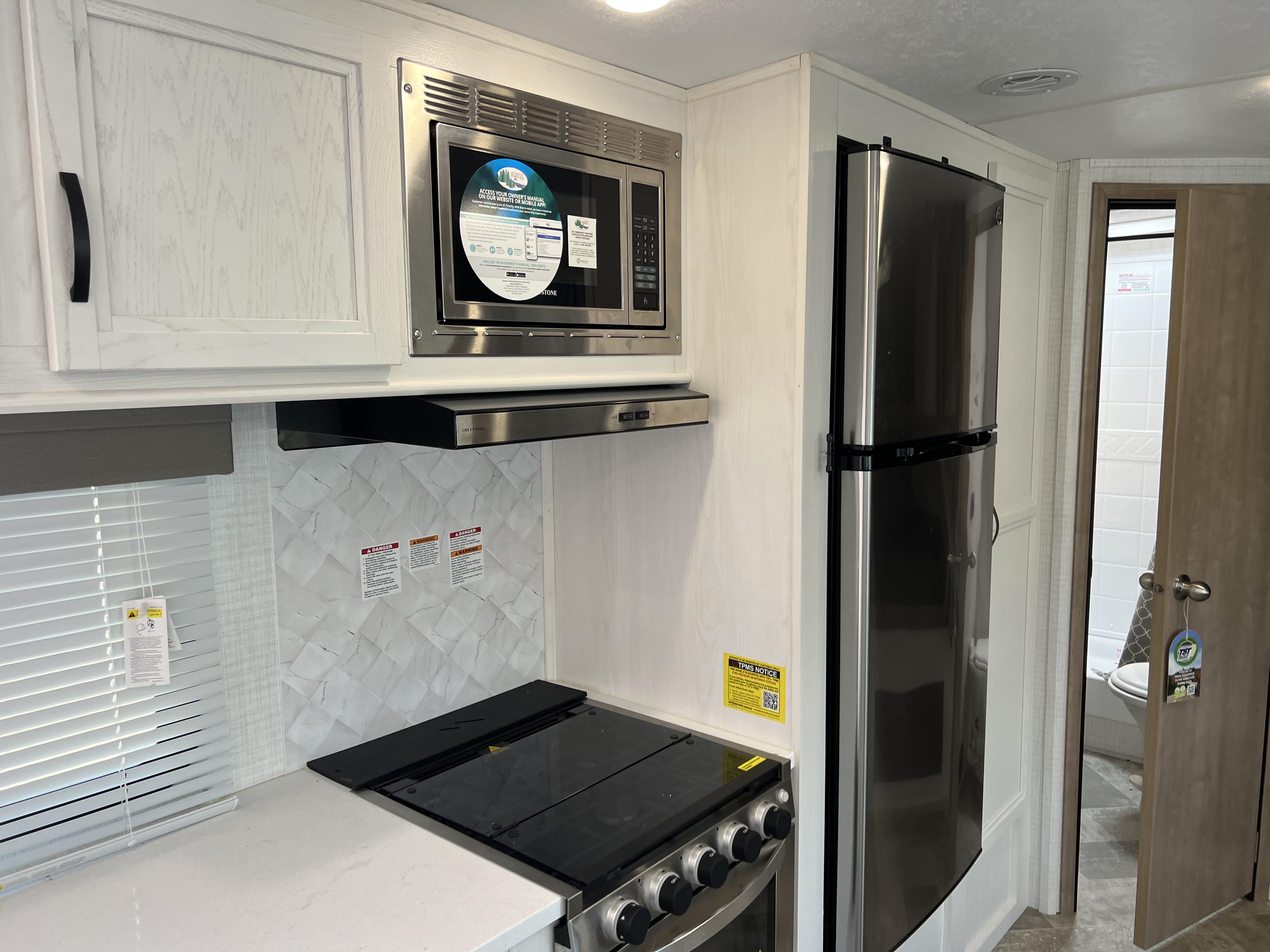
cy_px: 476
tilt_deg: -5.9
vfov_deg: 53.1
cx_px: 635
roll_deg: +0.8
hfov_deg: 67.3
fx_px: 954
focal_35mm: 26
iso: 64
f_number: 1.5
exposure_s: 1/121
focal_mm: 5.7
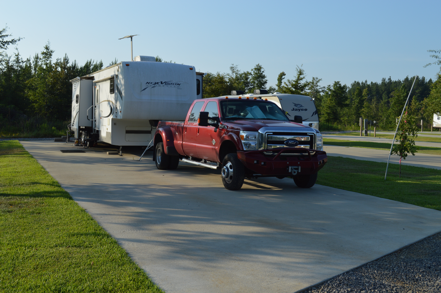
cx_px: 220
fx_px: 532
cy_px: 146
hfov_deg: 45.0
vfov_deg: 30.8
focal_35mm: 44
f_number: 8
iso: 100
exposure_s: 1/250
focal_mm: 29
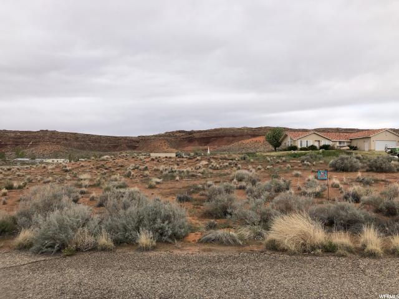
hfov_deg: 63.4
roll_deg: +1.1
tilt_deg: +2.1
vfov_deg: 49.7
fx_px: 323
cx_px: 200
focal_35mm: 28
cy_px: 150
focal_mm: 3.99
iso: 20
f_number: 1.8
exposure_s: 1/1736
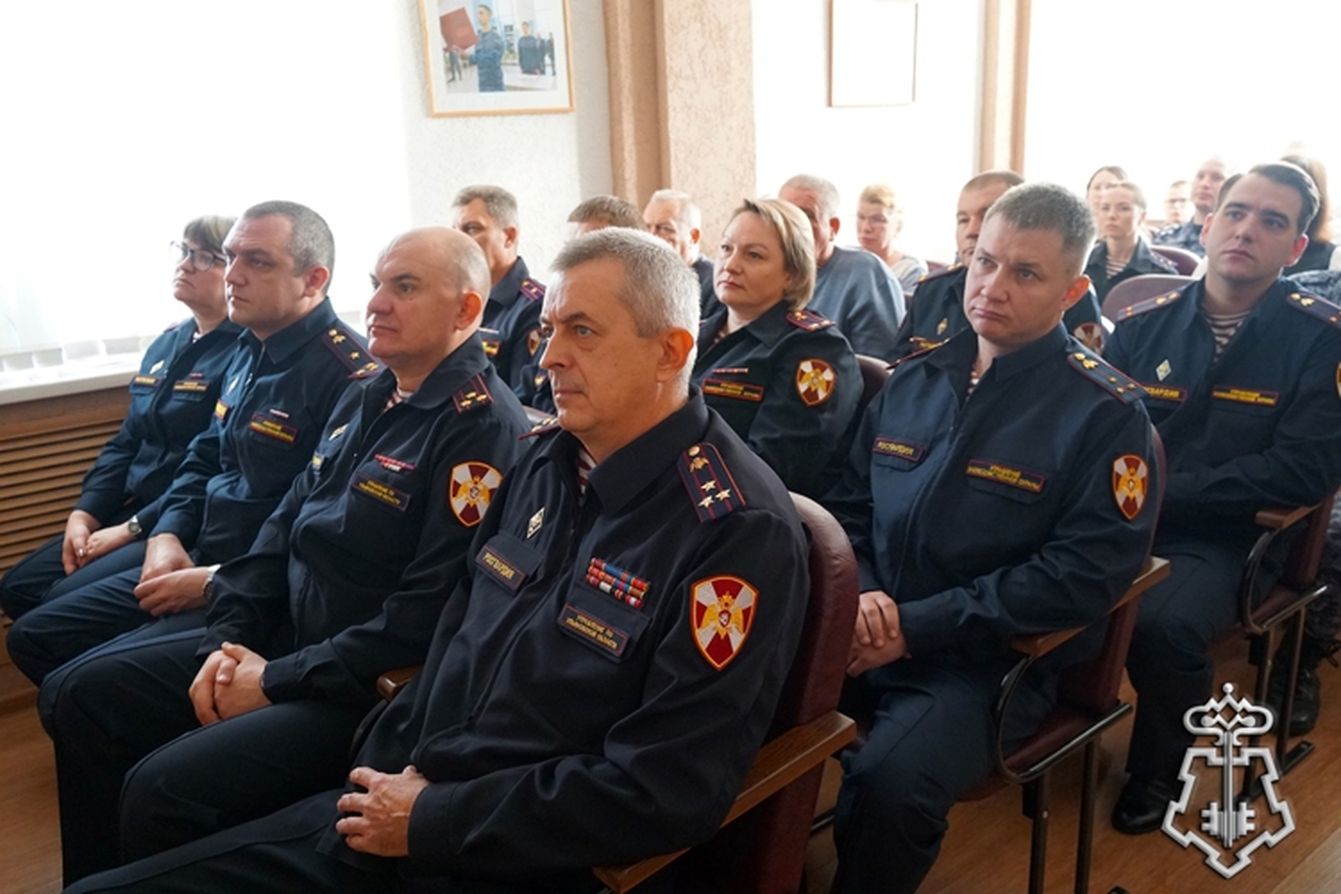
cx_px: 670
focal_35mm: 28
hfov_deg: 64.6
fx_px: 1062
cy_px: 447
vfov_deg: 45.7
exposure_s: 1/160
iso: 2500
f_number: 4
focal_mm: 19
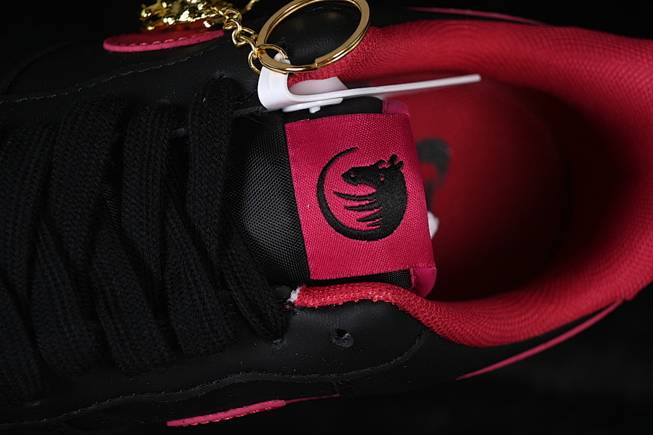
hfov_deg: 27.0
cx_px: 326
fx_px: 1360
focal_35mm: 75
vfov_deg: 18.2
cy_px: 218
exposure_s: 1/60
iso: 160
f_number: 6.3
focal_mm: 50
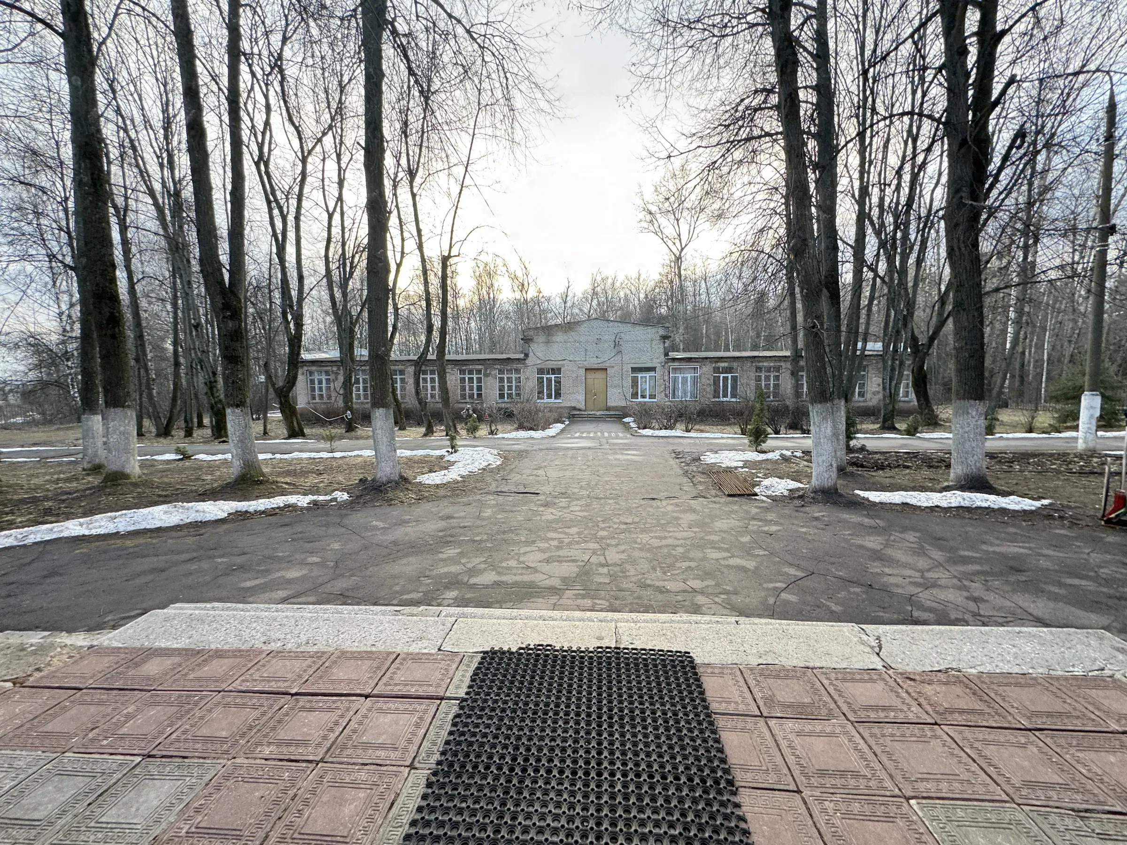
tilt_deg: -2.1
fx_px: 456
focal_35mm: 14
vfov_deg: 85.7
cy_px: 422
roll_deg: -1.0
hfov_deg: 102.1
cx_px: 564
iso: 100
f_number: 2.2
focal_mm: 2.22
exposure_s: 1/99
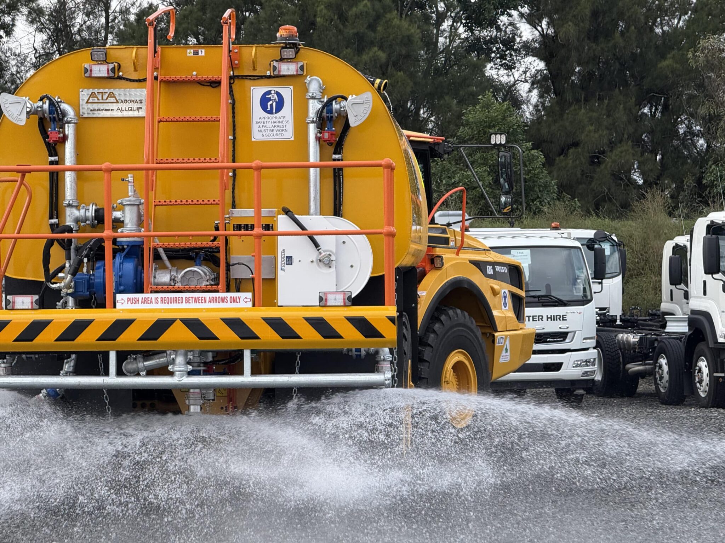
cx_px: 362
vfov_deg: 12.3
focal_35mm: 120
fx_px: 2513
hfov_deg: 16.4
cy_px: 272
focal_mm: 15.66
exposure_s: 1/500
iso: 64
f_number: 2.8
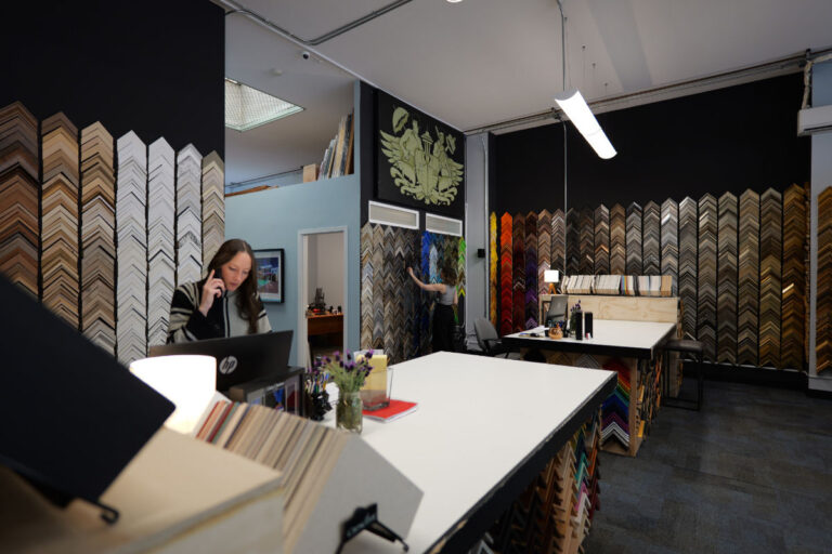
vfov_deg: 67.4
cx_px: 416
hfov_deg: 90.0
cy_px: 277
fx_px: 416
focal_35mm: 18
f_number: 1.8
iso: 250
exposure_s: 1/60
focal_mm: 18
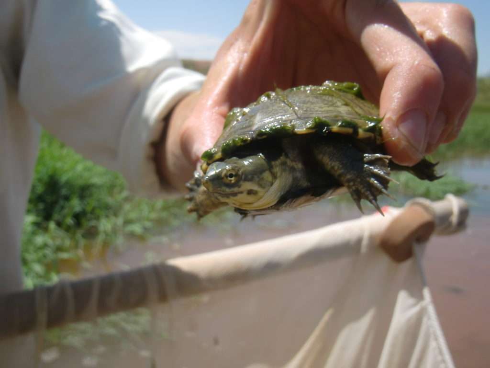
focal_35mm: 38
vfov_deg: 37.7
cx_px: 245
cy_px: 184
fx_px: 538
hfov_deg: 49.0
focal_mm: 6.66
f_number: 3.9
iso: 64
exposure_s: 1/640
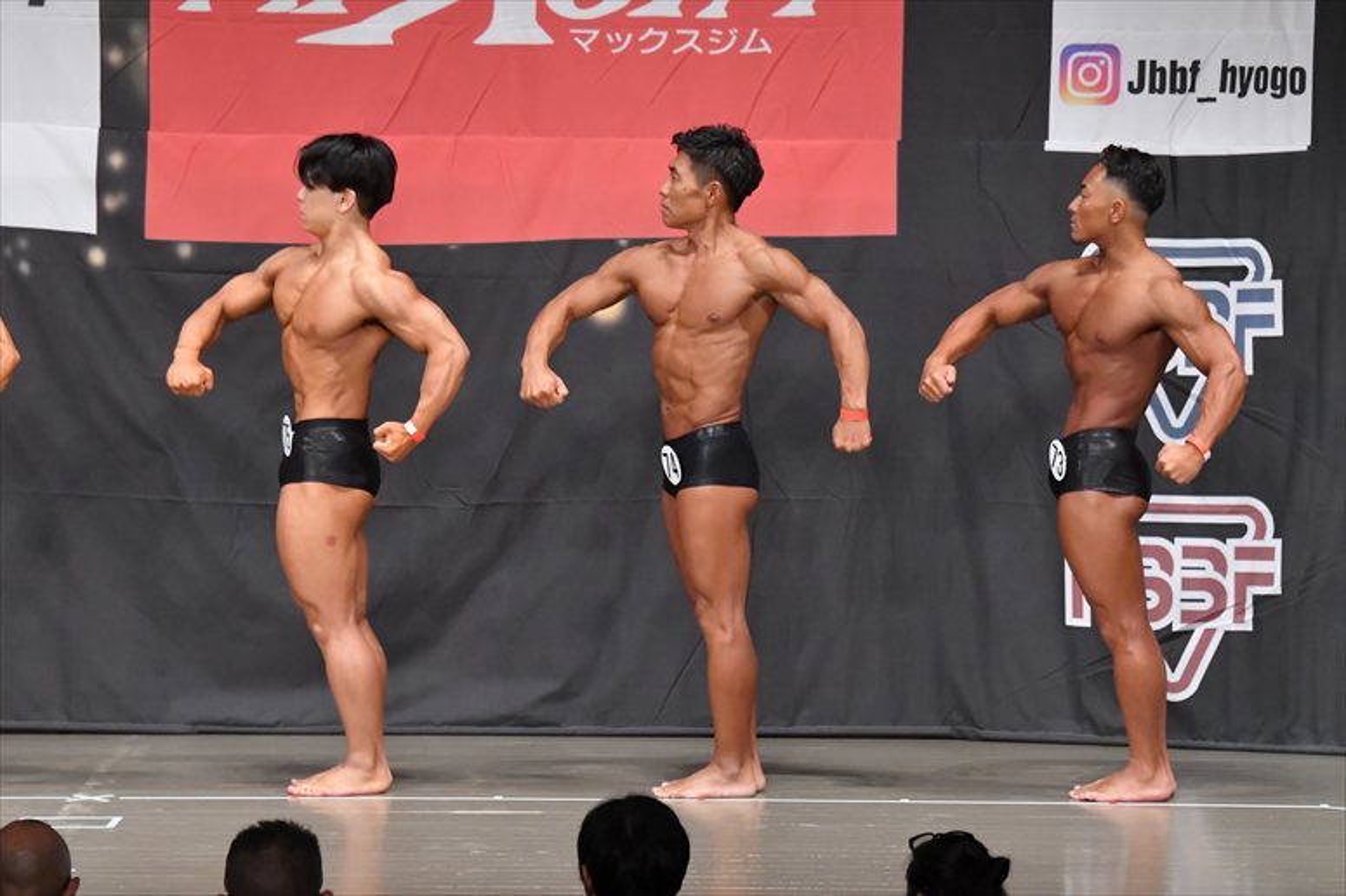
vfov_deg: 6.8
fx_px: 7549
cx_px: 673
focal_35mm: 202
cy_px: 448
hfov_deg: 10.2
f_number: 5.6
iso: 6400
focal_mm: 135
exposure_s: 1/400
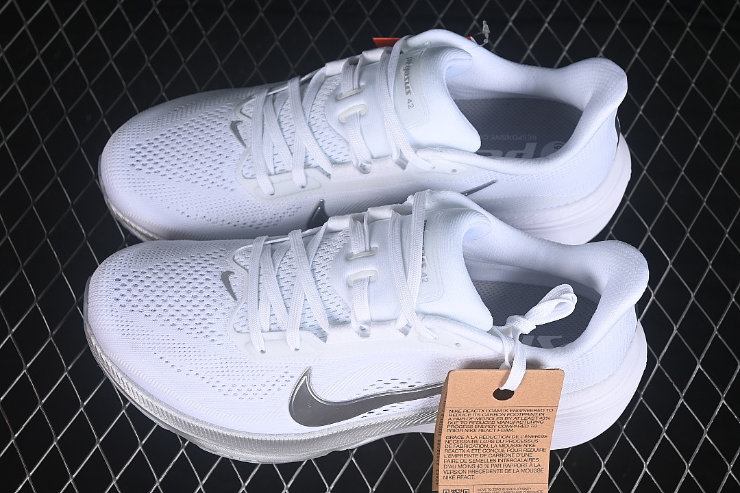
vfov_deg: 18.2
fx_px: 1542
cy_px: 246
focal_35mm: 75
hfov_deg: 27.0
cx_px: 370
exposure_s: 1/80
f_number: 7.1
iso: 160
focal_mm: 50
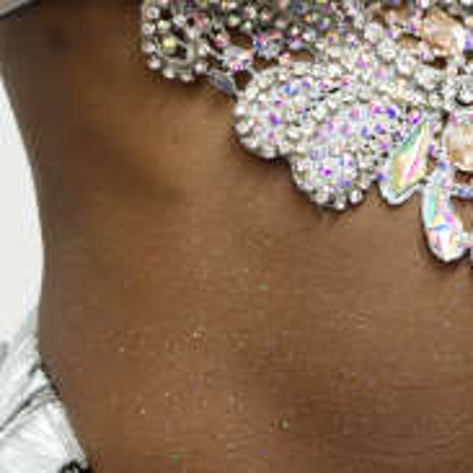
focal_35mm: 268
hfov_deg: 6.5
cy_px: -322
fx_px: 4143
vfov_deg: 6.4
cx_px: 326
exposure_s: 1/160
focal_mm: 55
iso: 2000
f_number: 4
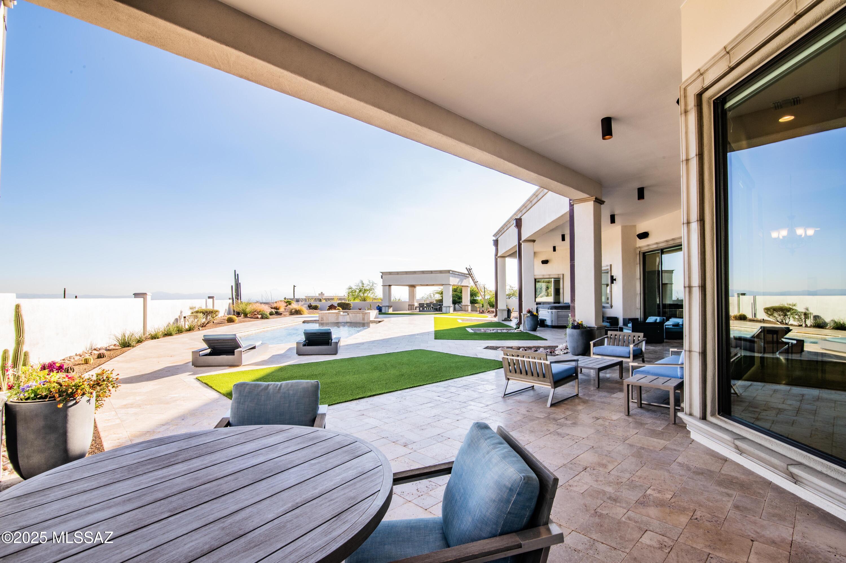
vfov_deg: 73.7
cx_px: 423
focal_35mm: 16
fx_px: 376
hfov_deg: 96.8
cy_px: 282
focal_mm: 16
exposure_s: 1/20
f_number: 22
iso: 100
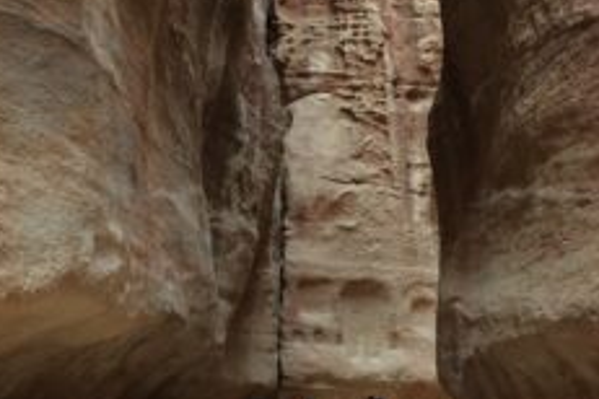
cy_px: 299
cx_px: 293
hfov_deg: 28.1
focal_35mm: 72
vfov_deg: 18.8
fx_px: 1198
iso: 80
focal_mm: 4.12
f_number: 2.2
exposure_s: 1/30
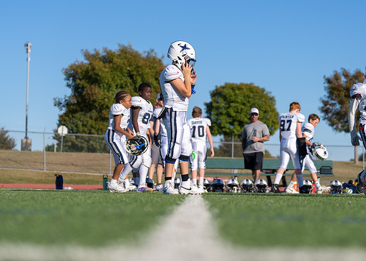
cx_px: 212
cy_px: 92
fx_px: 1055
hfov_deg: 19.7
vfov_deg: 14.1
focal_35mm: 101
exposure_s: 1/3200
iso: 100
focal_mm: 70
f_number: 2.8
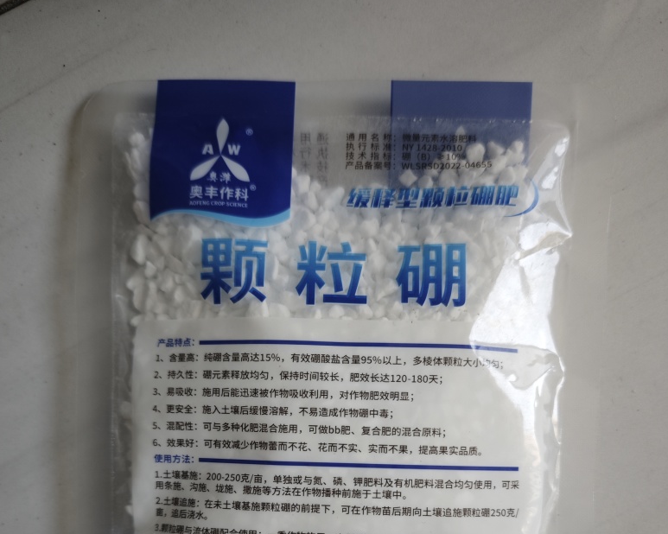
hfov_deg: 57.2
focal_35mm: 31
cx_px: 339
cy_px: 443
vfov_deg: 44.3
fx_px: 613
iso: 250
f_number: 1.6
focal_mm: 6.55
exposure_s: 1/100
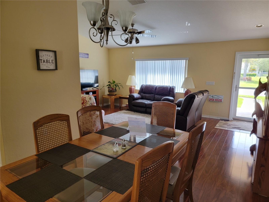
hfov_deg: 71.6
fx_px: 187
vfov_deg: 56.8
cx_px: 134
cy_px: 101
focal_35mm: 24
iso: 125
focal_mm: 6.7
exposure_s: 1/120
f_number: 1.8
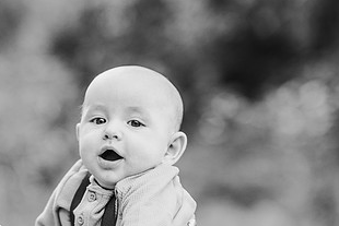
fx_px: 1498
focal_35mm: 159
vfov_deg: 8.6
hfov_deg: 12.8
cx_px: 56
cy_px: 151
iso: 320
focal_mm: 85
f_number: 2.2
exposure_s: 1/200
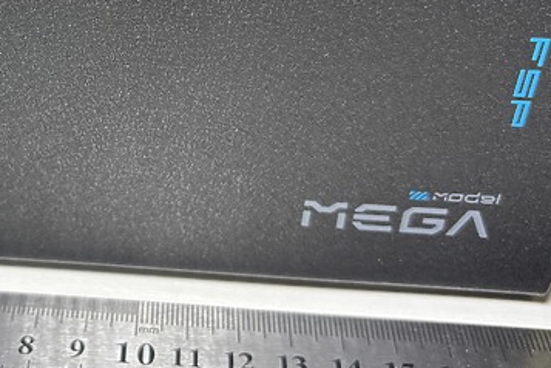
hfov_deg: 32.4
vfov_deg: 22.8
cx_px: 65
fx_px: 903
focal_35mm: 59
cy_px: 89
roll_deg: +3.4
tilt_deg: -35.7
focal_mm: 5.96
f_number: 1.6
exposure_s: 1/60
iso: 64
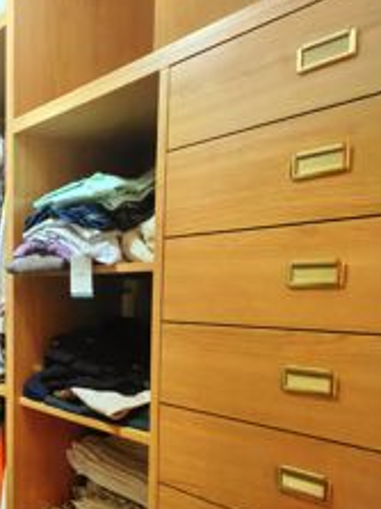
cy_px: 322
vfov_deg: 57.6
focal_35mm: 31
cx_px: -70
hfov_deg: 36.0
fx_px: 455
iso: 160
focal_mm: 1.76
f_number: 2.2
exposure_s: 1/100
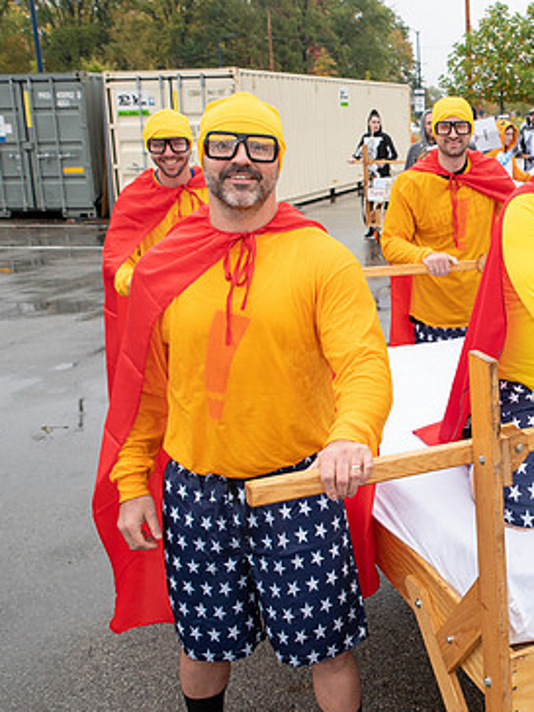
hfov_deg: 27.3
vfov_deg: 38.2
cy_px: 321
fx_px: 1028
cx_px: 548
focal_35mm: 50
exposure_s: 1/200
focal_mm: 29
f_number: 5.6
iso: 400
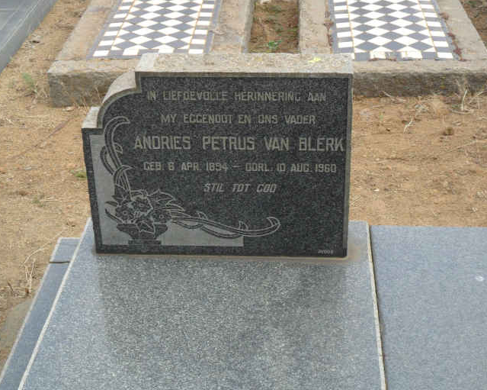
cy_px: 195
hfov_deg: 31.0
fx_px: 879
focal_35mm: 61
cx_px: 263
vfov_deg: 25.0
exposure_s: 1/180
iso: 100
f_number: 5
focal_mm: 9.3
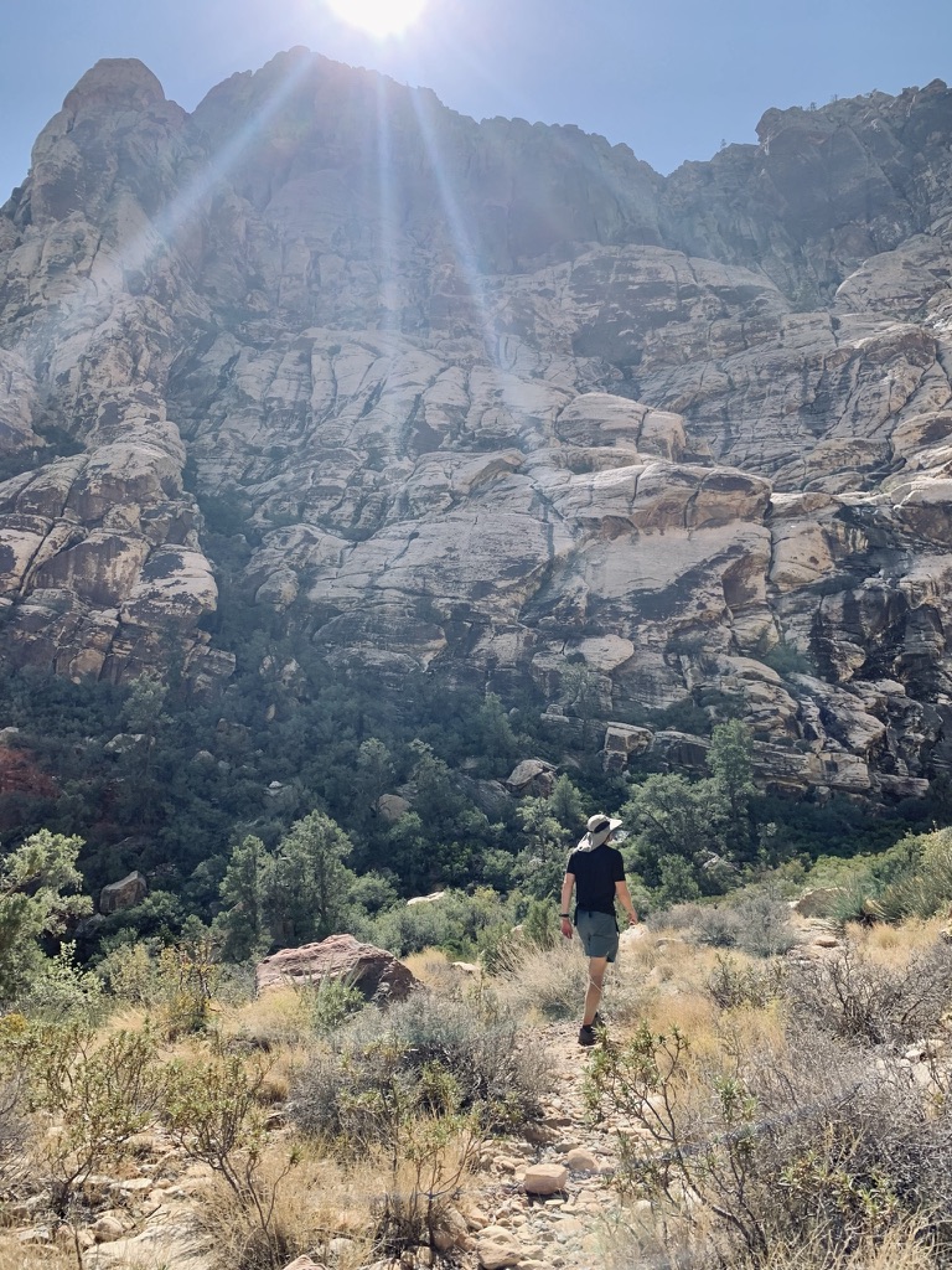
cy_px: 635
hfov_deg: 53.1
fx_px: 953
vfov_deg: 67.3
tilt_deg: +19.4
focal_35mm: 26
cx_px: 476
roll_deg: -0.1
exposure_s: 1/1350
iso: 25
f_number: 1.8
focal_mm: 4.25
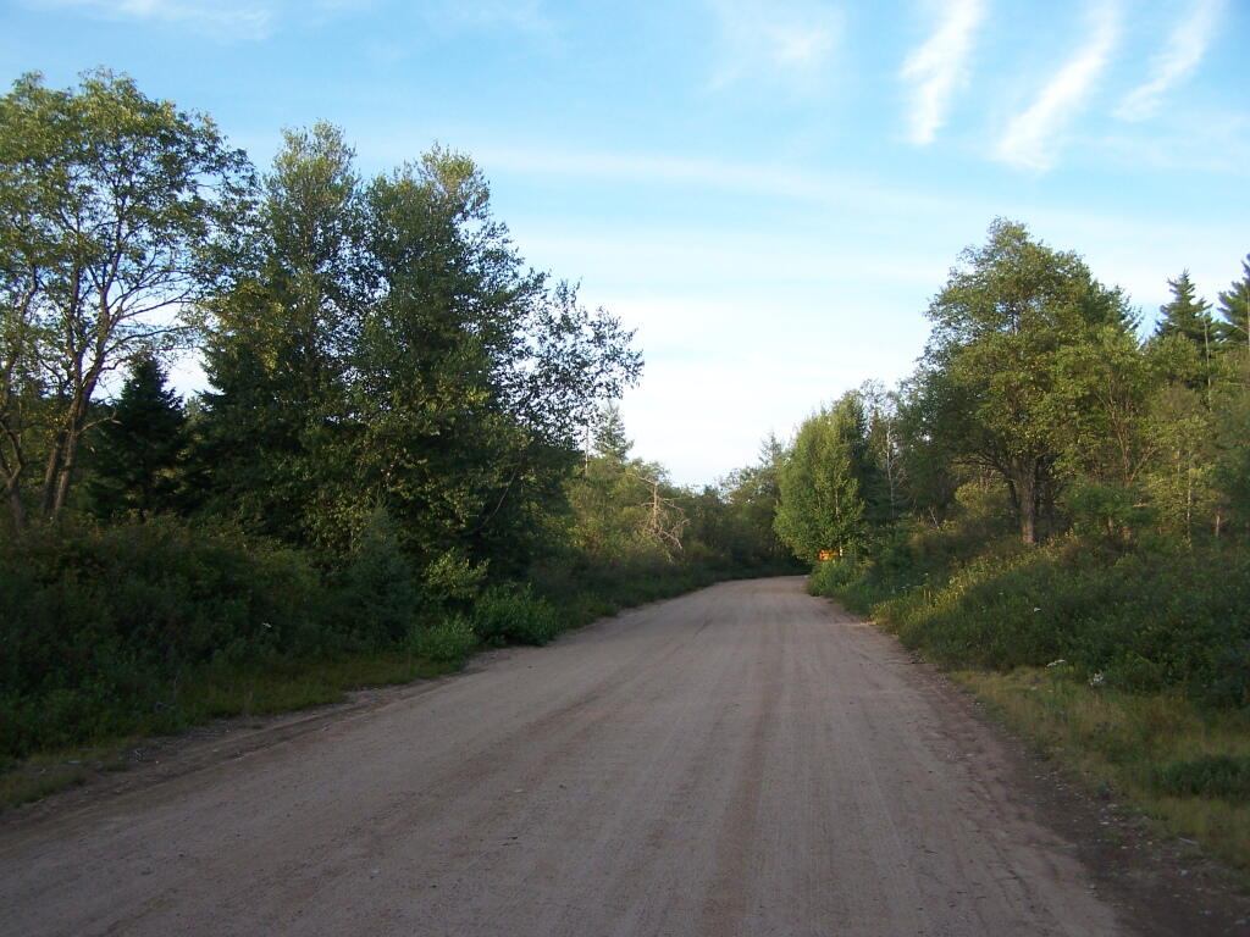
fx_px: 1372
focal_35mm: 38
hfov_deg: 49.0
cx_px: 625
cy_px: 468
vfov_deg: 37.7
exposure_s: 1/250
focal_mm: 6.3
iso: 100
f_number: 2.8
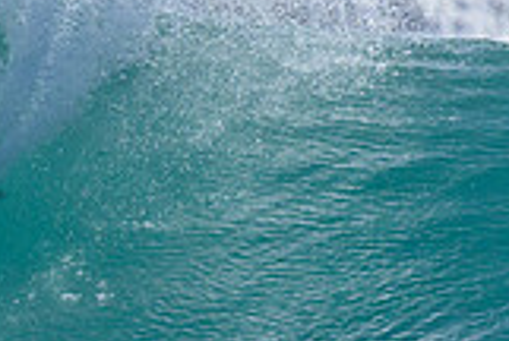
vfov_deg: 0.4
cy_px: 211
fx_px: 54861
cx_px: -270
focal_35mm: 3873
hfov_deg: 0.5
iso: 2000
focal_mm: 800
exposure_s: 1/2000
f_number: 6.3
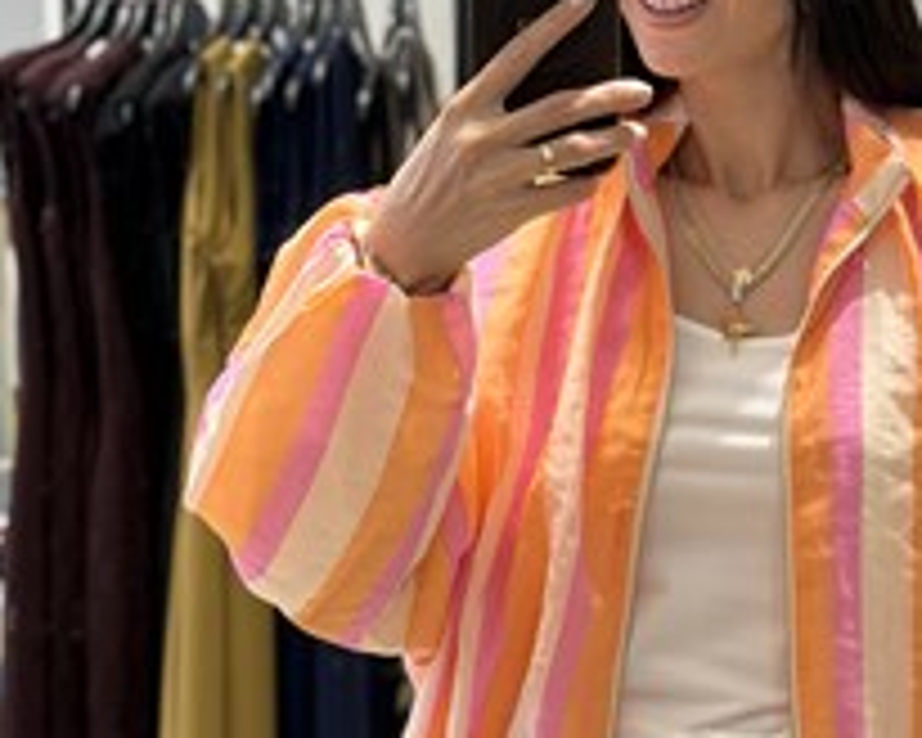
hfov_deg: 18.7
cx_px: 708
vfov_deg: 15.1
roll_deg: +0.0
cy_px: 266
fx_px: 2783
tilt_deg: -14.3
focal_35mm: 102
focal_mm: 6.76
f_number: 1.78
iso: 64
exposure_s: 1/100
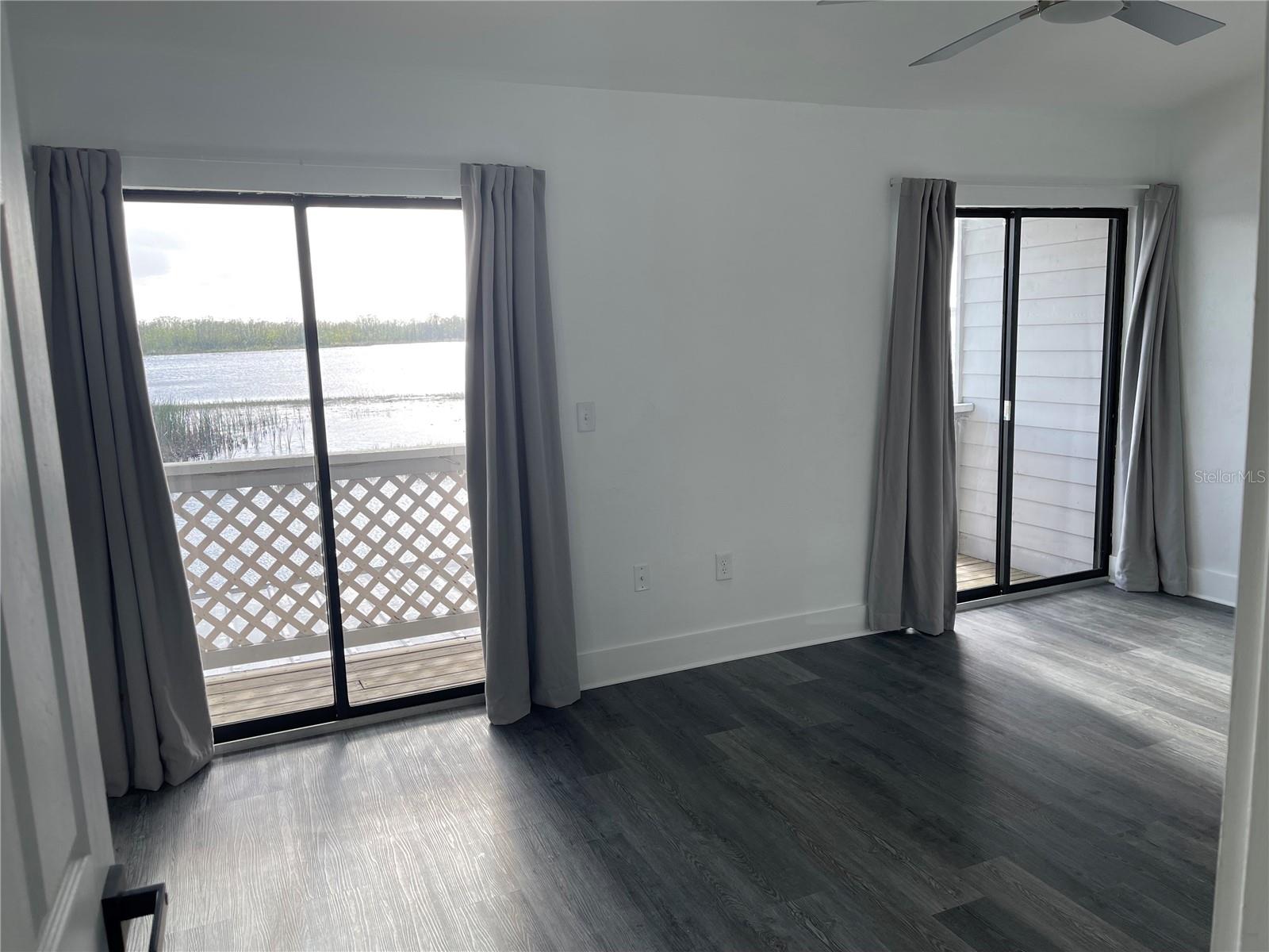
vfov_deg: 53.1
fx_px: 953
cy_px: 476
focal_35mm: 26
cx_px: 634
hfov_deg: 67.3
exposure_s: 1/372
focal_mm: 5.1
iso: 32
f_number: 1.6
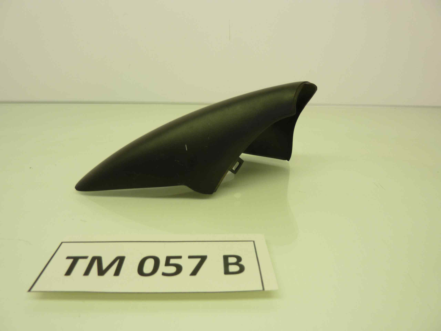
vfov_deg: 54.9
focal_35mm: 25
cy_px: 166
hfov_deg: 69.4
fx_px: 318
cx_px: 220
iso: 80
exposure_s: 1/40
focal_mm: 4.1
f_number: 3.3
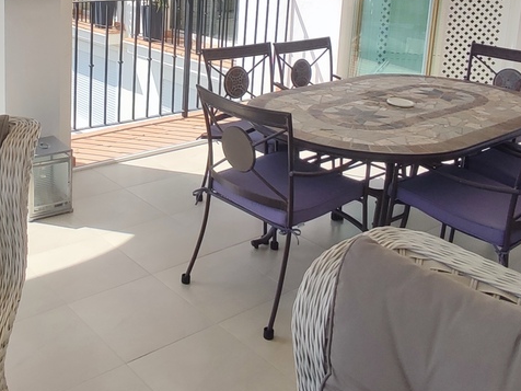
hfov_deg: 42.6
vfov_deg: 32.3
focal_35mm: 43
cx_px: 134
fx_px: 647
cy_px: 54
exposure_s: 1/1208
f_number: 2.2
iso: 50
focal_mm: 1.65
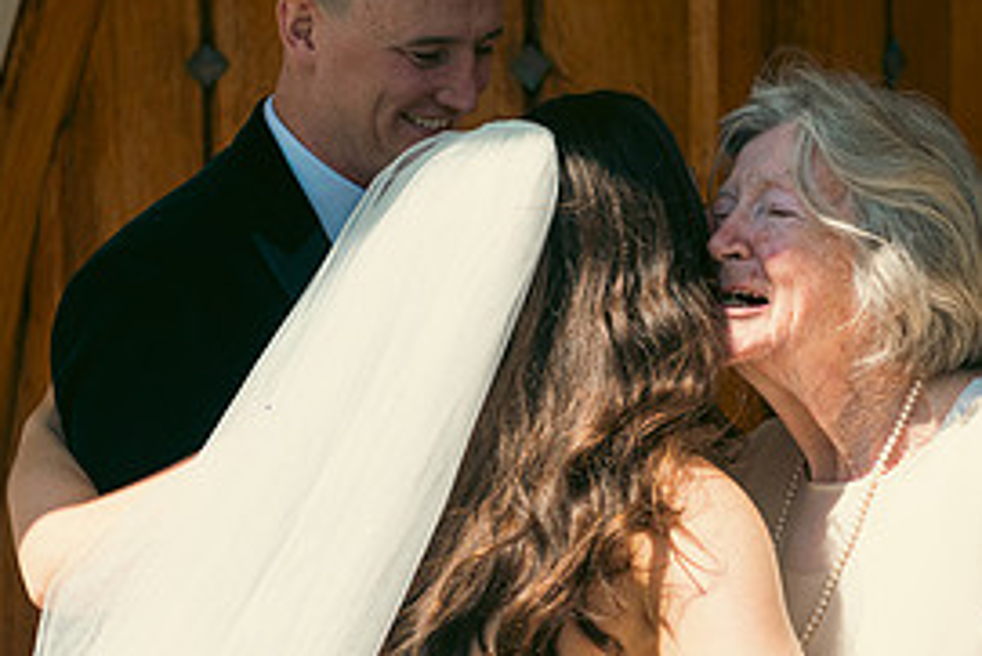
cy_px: 404
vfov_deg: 11.4
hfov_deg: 17.0
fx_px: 3275
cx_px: 634
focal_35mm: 120
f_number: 3.5
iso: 100
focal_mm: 56
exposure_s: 1/800
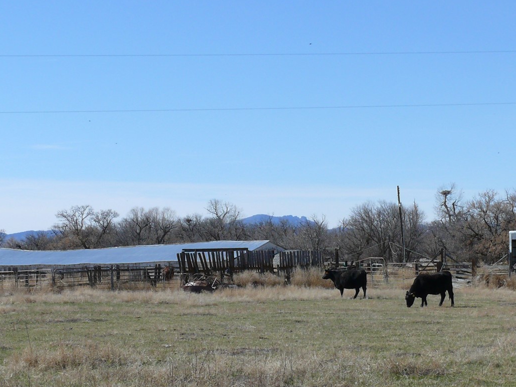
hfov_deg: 18.7
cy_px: 294
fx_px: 1565
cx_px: 269
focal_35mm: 105
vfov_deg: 14.0
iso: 100
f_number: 7.1
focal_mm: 11.2
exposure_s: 1/500
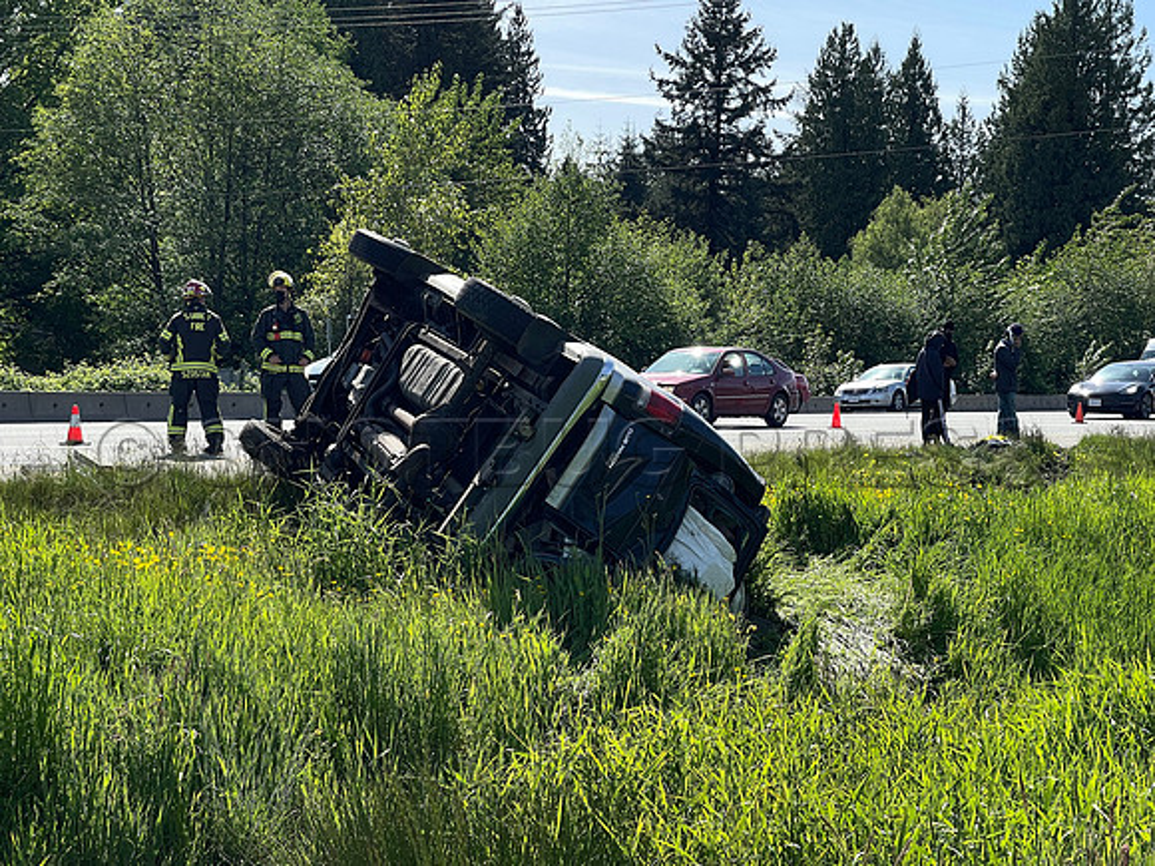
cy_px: 433
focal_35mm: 64
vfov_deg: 22.9
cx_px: 578
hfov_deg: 30.3
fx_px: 2135
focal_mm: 7.5
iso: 20
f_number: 2.2
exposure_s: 1/1468
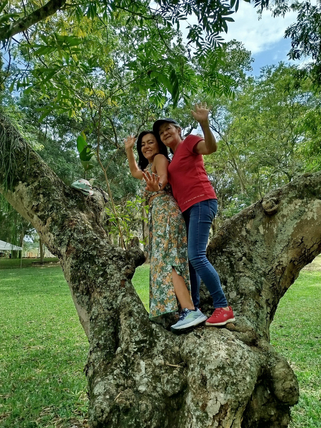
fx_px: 297
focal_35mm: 24
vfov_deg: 71.6
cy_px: 214
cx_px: 160
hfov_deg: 56.8
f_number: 1.7
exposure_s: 1/219
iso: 50
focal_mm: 5.31
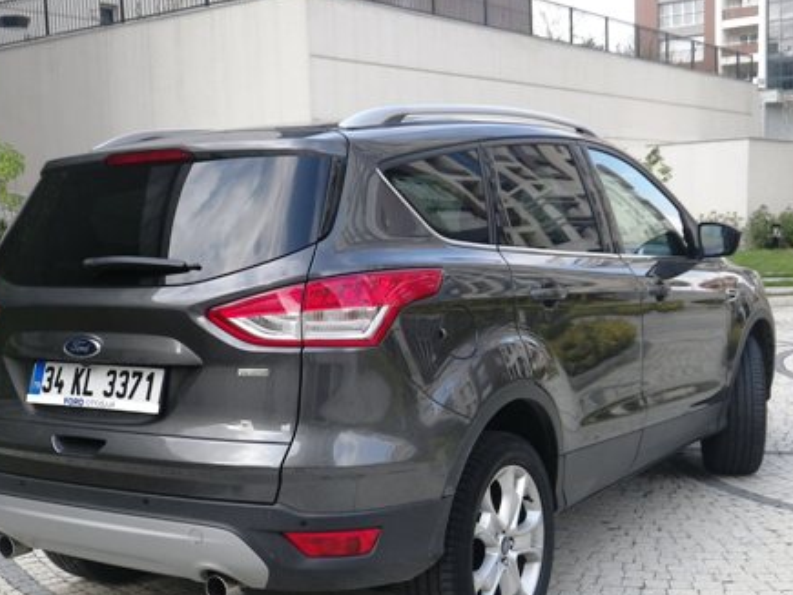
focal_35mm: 50
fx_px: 1145
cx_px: 297
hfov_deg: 38.0
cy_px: 387
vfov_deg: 28.9
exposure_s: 1/125
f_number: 3.8
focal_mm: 6.1
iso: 80
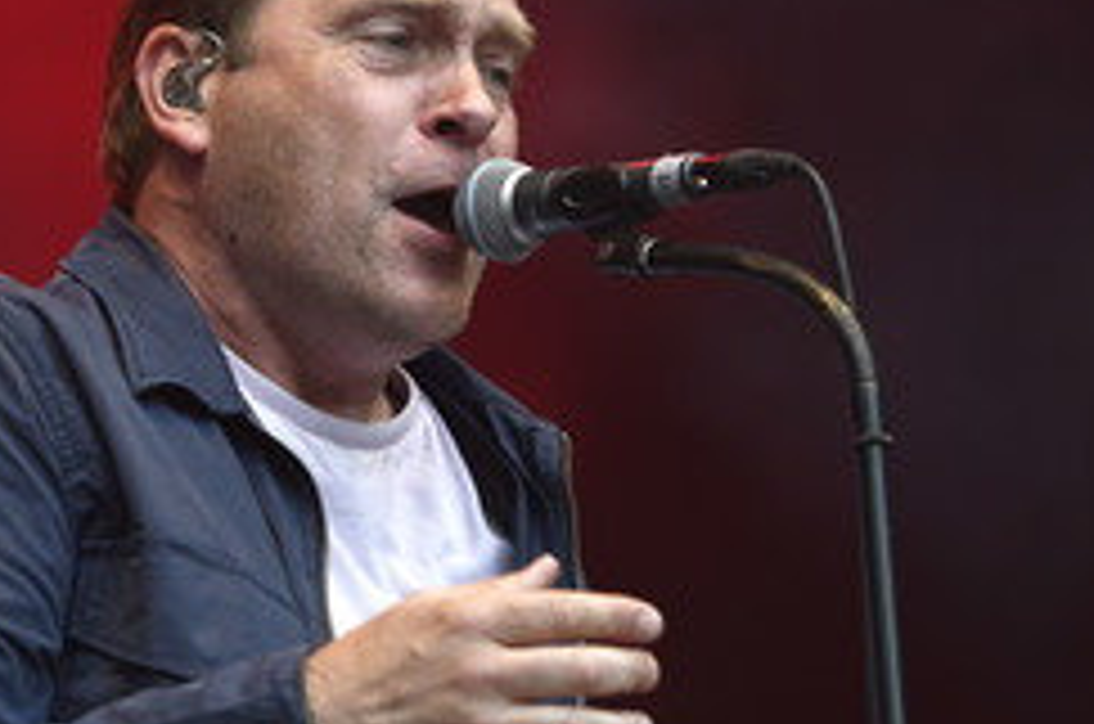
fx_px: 9584
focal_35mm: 316
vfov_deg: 4.3
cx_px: 340
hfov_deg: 6.5
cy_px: 432
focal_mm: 170
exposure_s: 1/500
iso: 800
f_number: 3.5
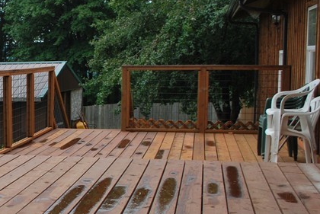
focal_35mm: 85
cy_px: 145
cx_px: -82
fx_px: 756
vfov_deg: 16.1
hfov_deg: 21.8
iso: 100
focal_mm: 22
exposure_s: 1/160
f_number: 6.3
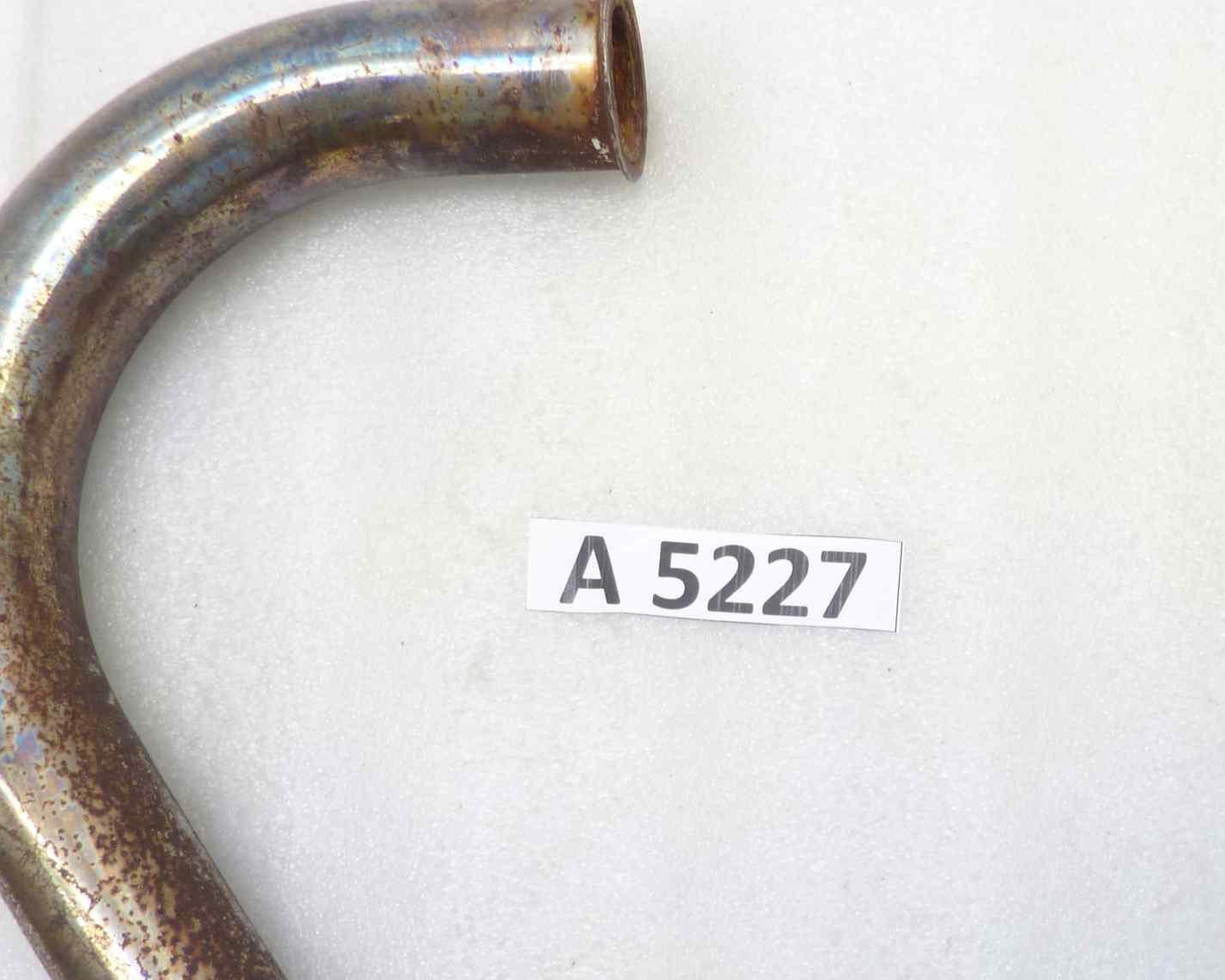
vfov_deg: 33.3
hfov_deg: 40.5
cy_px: 759
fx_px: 1595
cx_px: 952
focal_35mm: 44
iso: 80
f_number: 3.3
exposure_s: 1/13
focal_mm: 4.1
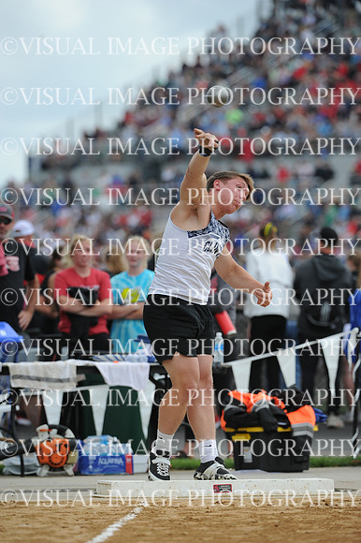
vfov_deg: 6.2
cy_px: 272
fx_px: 4969
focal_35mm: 330
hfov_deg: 4.2
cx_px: 180
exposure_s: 1/2000
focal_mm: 330
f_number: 5
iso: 720
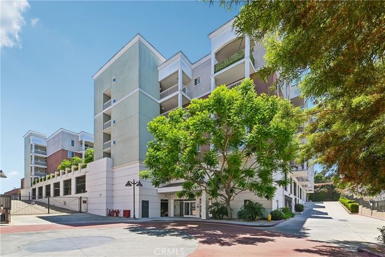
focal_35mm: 15
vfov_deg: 77.4
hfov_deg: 100.4
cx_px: 192
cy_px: 128
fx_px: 160
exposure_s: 1/20
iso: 250
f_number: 25
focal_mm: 15
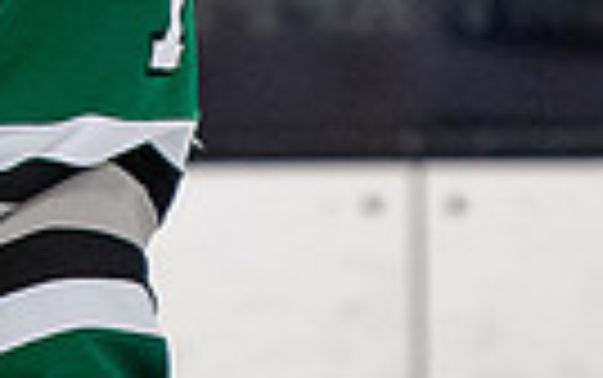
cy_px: -659
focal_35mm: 2104
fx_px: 34606
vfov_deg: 0.6
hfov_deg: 1.0
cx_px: -153
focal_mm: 200
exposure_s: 1/800
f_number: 2.8
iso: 1600
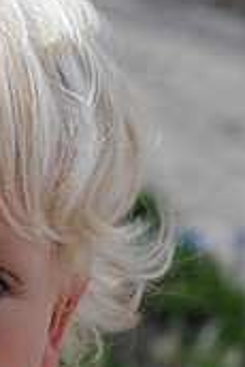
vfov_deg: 9.5
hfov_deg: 6.4
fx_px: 2193
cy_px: 399
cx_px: -46
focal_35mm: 215
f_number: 8
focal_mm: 55
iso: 200
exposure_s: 1/200
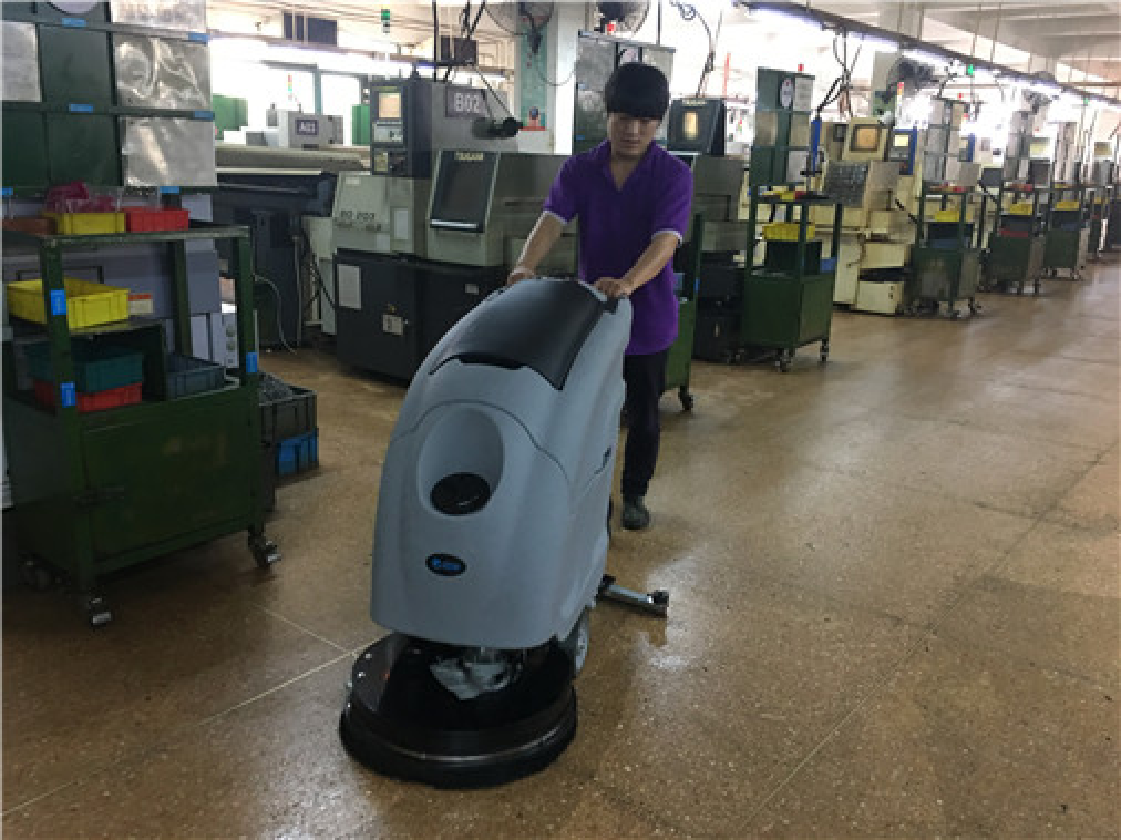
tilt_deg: -15.0
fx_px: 939
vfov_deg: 48.2
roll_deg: -1.4
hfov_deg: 61.7
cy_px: 420
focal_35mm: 29
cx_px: 560
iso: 80
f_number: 2.2
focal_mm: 4.15
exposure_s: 1/10
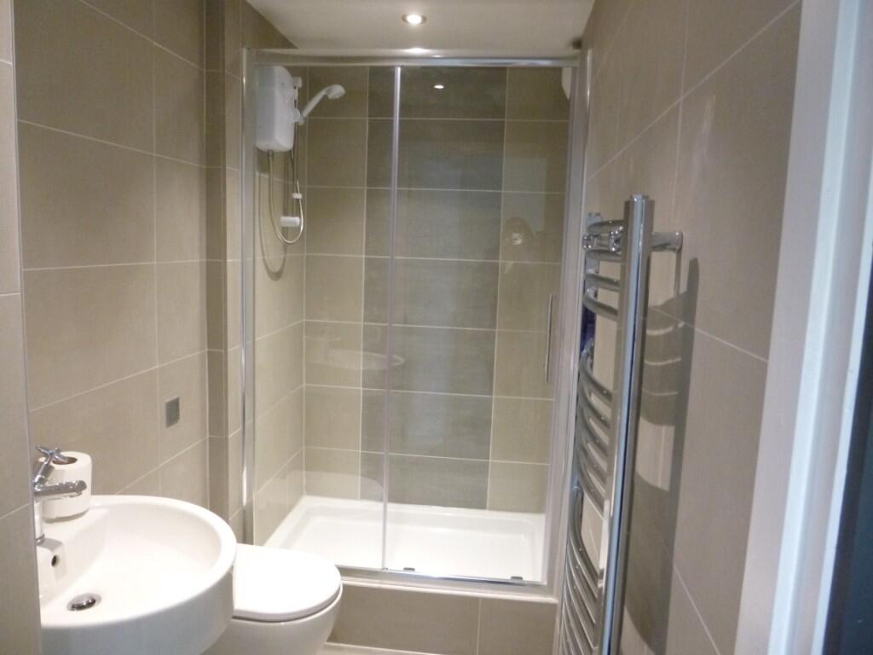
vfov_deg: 54.9
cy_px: 328
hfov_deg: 69.4
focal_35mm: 25
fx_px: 630
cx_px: 436
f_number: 3.1
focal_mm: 4.5
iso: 400
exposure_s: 1/15
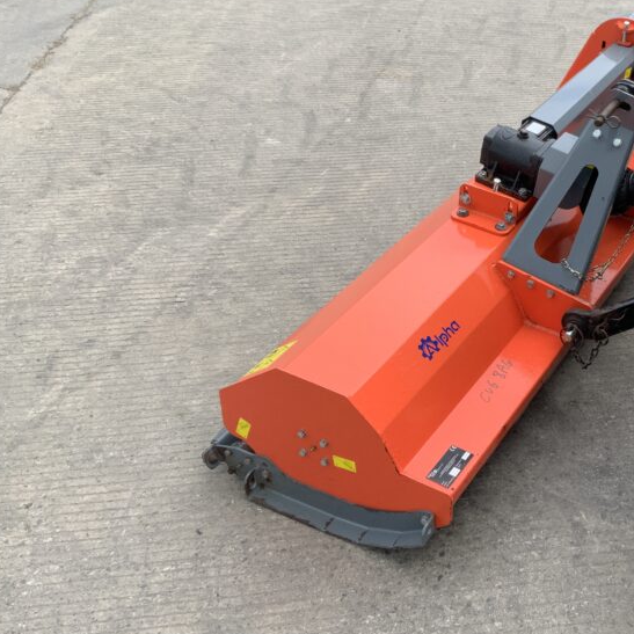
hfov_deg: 34.1
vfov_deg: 35.3
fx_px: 995
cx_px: 524
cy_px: 280
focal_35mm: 48
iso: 16
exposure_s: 1/759
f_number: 1.8
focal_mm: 3
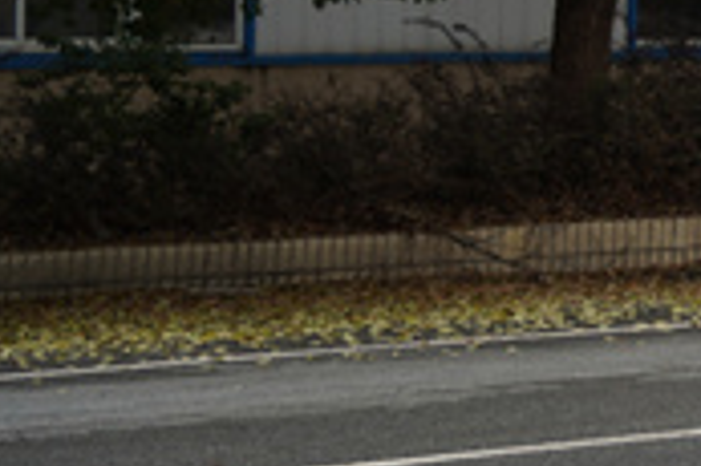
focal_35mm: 254
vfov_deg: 5.4
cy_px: -148
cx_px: 1609
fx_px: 4941
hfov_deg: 7.6
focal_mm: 55
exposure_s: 1/500
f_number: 4
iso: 100
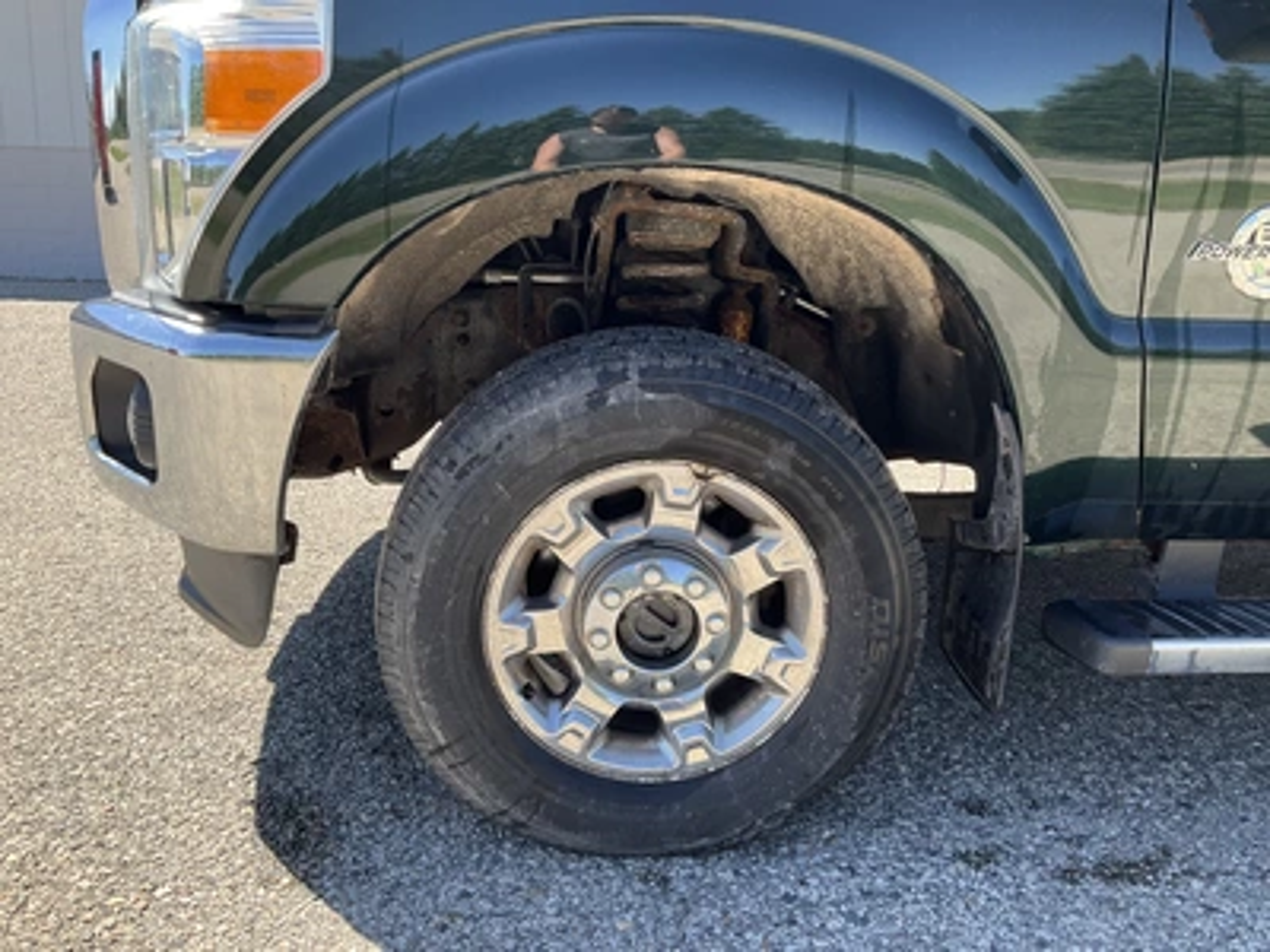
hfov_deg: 61.7
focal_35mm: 29
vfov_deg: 48.2
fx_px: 1064
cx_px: 635
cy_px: 476
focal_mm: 3
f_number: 1.8
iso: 25
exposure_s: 1/358
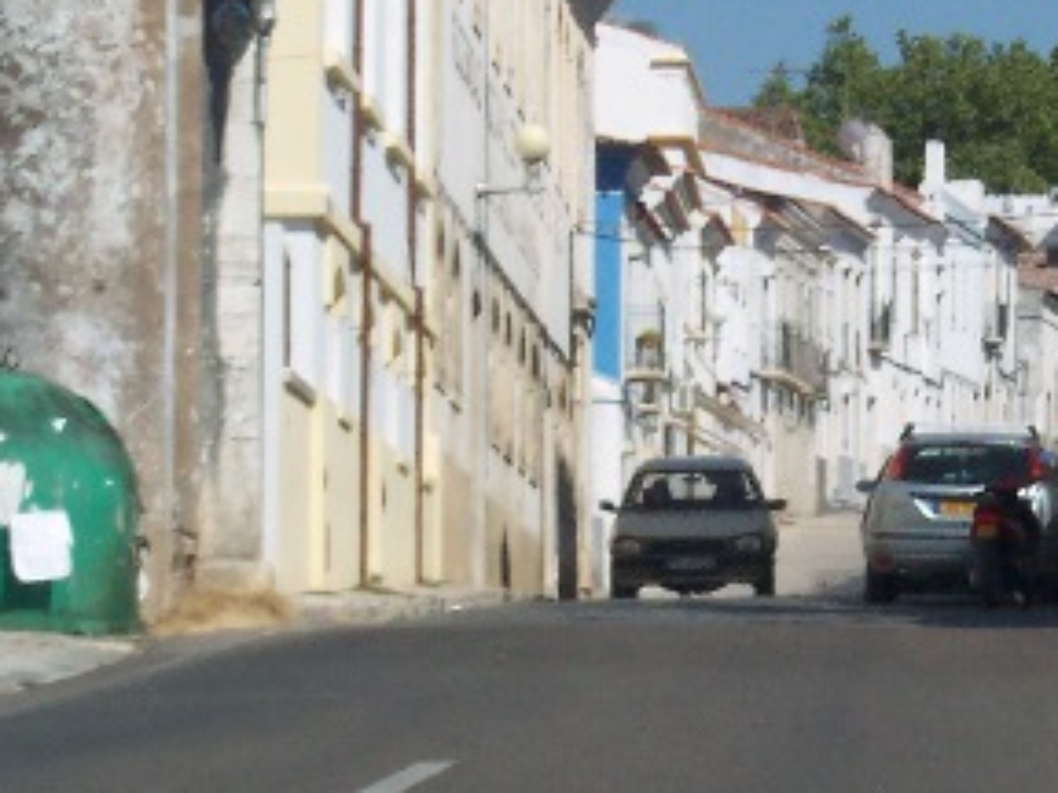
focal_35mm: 317
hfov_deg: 6.2
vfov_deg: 4.7
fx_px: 9689
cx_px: 863
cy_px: -11
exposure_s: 1/350
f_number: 8
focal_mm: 24
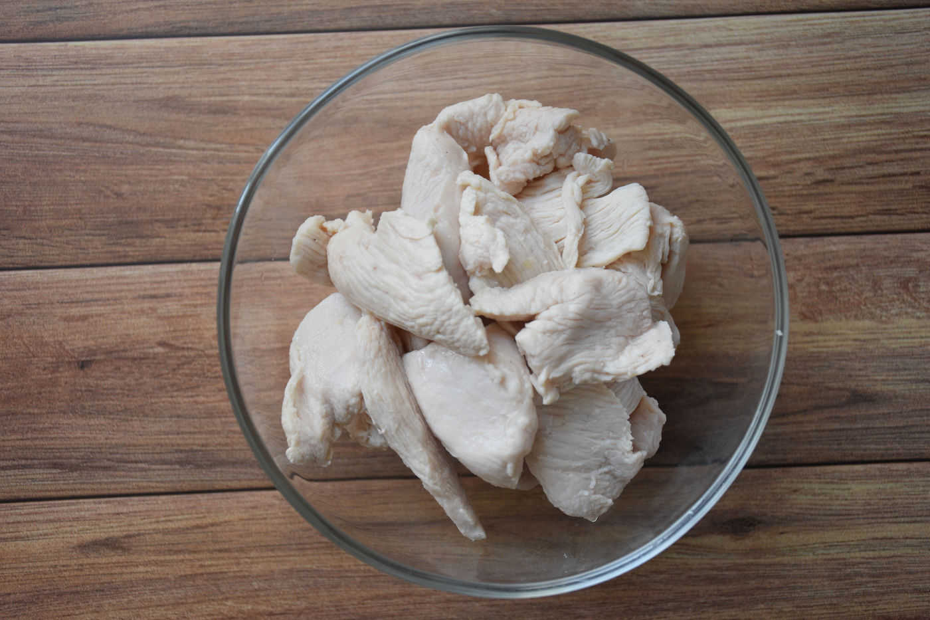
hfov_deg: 41.1
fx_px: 1240
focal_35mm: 48
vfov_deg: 28.1
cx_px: 465
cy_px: 310
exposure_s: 1/250
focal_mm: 32
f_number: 4
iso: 800
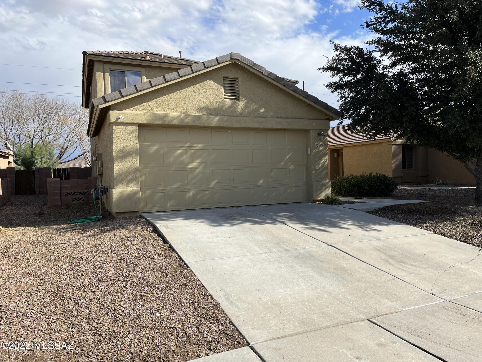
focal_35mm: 26
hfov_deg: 67.3
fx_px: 362
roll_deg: +1.3
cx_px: 241
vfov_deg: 53.1
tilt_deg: -1.0
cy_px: 181
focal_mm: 5.1
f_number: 1.6
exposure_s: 1/4310
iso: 50
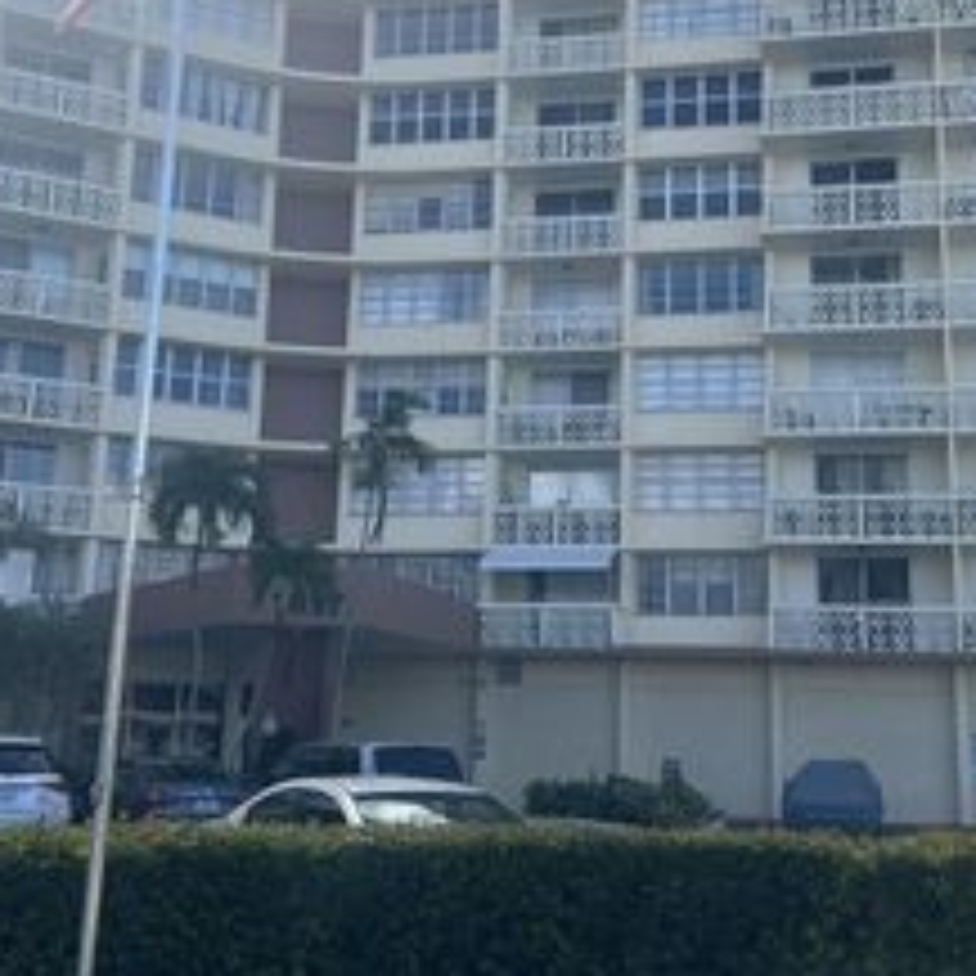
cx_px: 567
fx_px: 1691
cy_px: 322
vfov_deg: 31.9
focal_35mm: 53
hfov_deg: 32.1
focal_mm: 5.7
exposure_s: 1/2695
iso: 50
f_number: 1.5
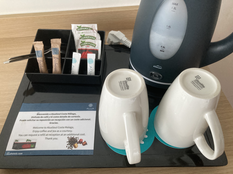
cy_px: 87
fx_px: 188
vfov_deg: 49.7
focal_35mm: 28
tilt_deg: -50.4
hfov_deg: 63.4
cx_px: 116
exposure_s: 1/60
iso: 250
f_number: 1.8
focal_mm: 3.99
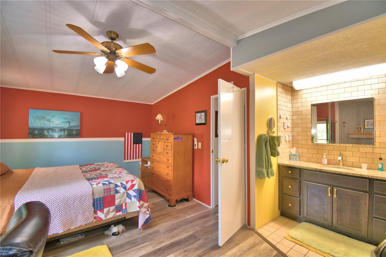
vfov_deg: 77.3
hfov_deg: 100.4
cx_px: 193
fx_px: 161
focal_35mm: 15
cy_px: 128
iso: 220
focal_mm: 10
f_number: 4.5
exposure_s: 1/30
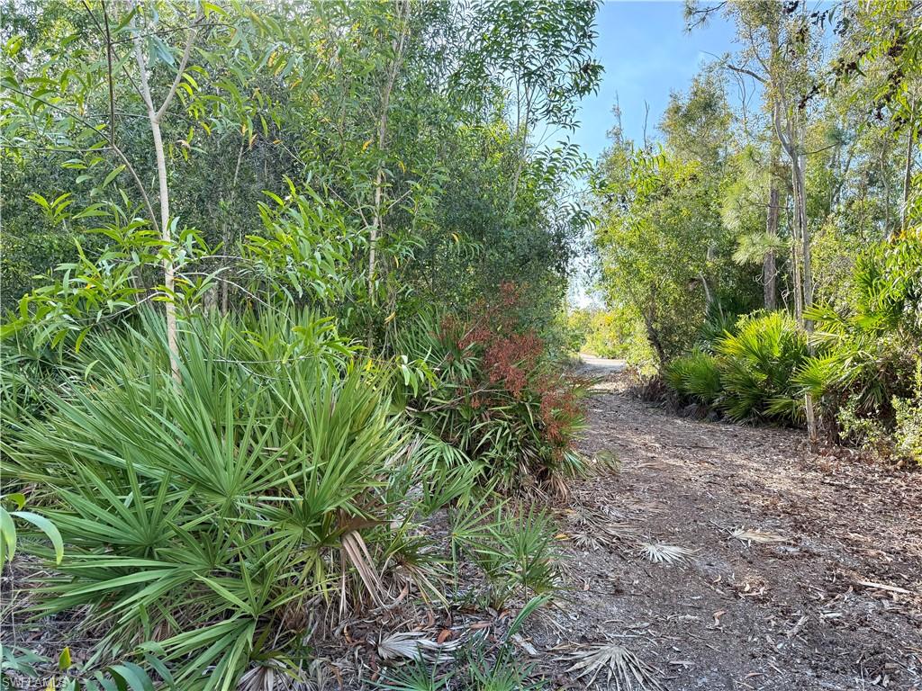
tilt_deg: -0.3
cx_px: 461
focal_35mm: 24
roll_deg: -1.0
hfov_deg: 71.6
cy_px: 346
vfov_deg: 56.8
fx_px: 639
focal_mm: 6.76
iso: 100
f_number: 1.78
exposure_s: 1/637
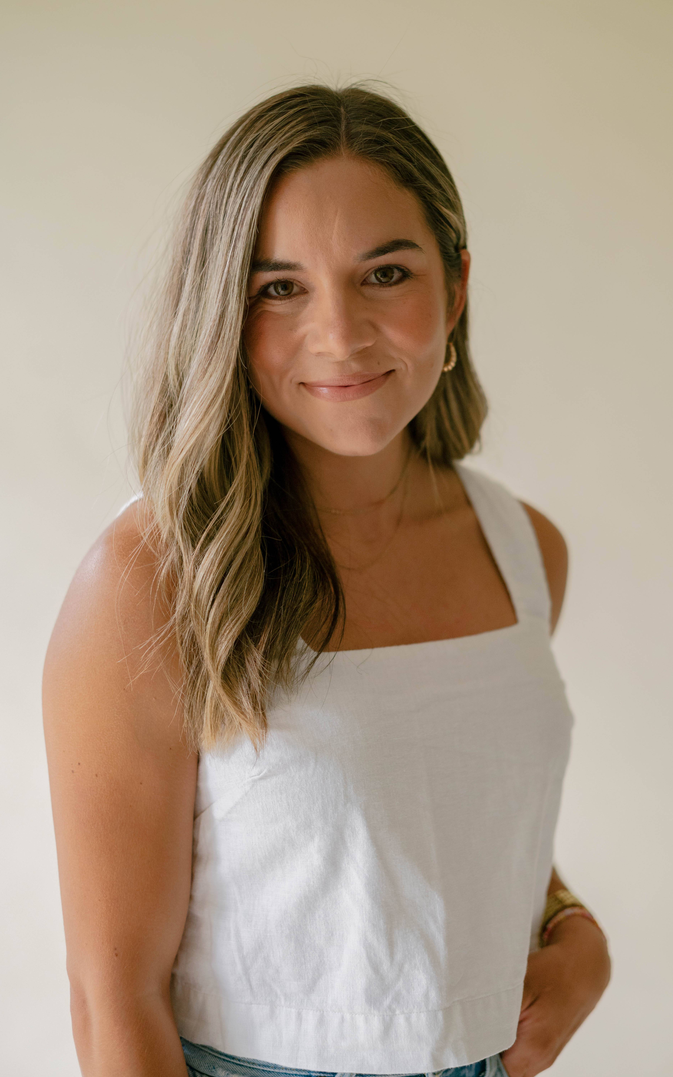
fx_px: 1497
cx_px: 353
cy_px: 538
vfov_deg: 39.6
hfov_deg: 25.3
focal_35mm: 51
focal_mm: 50
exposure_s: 1/640
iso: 800
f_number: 2.2
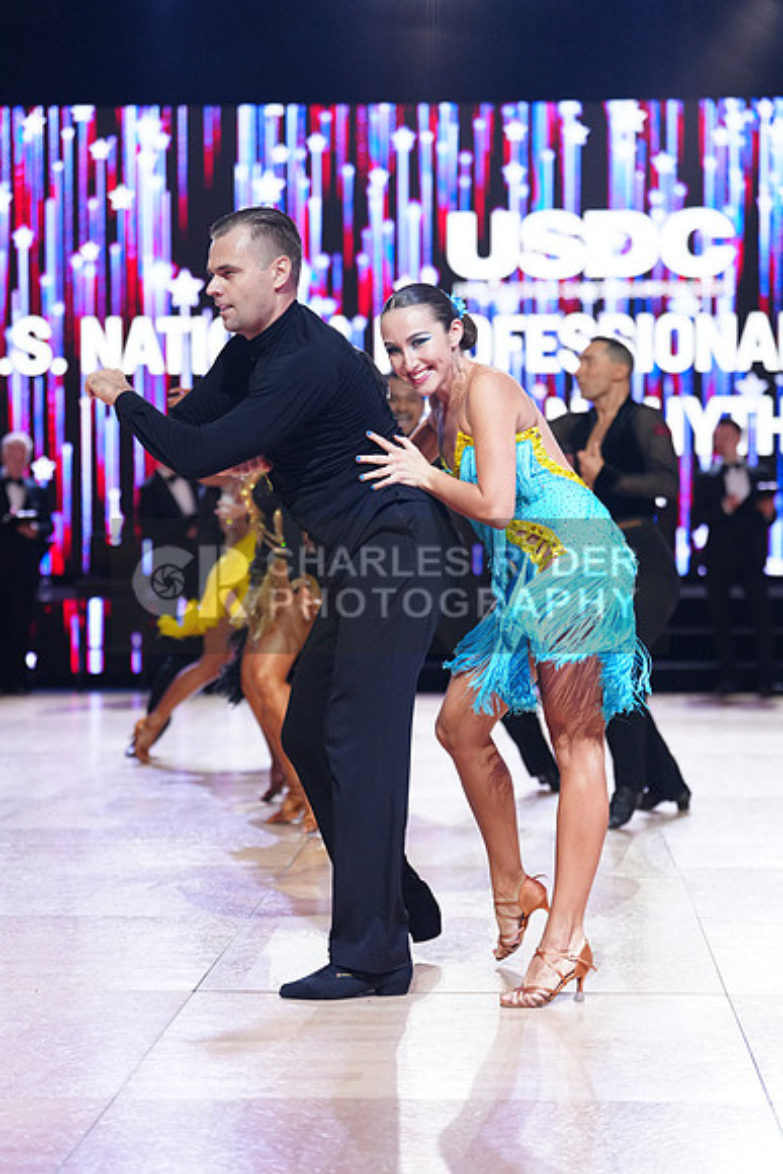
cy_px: 587
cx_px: 392
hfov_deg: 16.3
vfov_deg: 24.2
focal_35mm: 84
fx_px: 2739
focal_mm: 84
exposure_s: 1/500
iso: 2000
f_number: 2.8
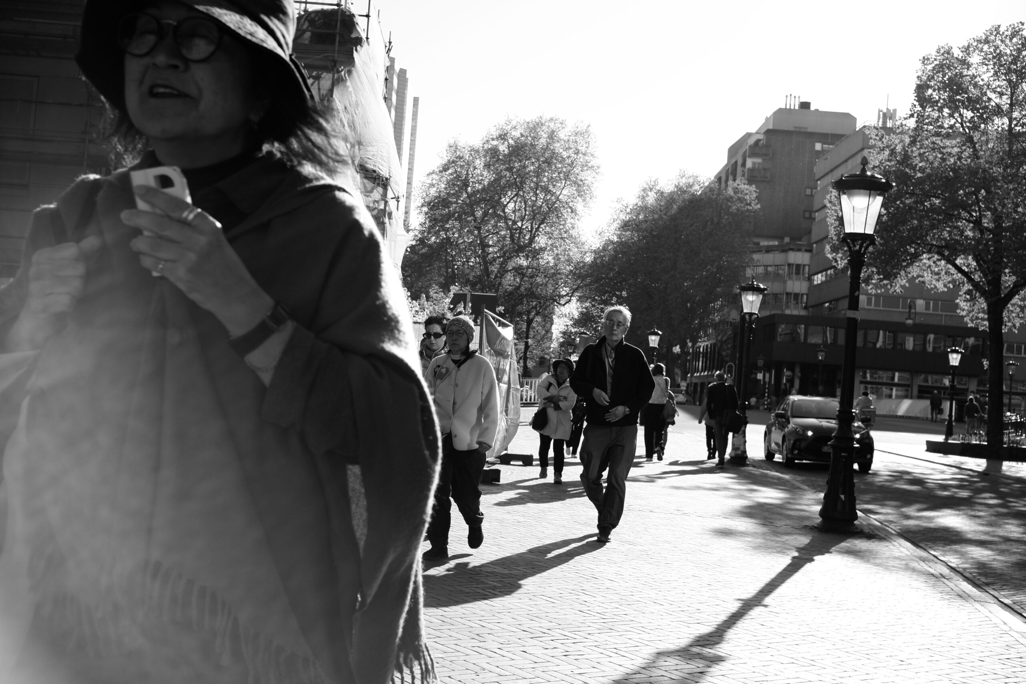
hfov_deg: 47.4
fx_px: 1168
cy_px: 342
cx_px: 513
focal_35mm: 41
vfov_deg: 32.6
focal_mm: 27
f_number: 5.6
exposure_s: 1/640
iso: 200
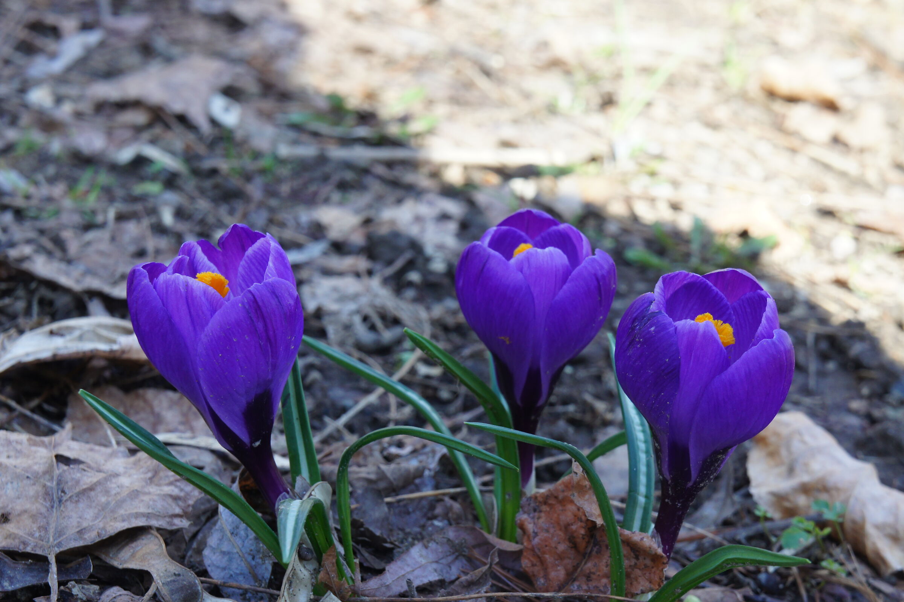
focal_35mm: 82
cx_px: 452
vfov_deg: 16.5
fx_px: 2070
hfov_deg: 24.6
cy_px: 301
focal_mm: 55
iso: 400
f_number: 11
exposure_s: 1/40
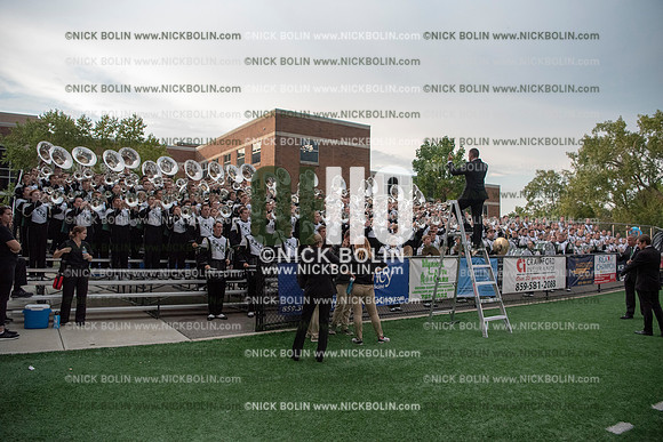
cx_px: 332
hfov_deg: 73.7
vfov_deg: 53.2
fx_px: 442
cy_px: 221
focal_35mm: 24
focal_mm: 24
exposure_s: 1/4000
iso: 3200
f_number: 3.5
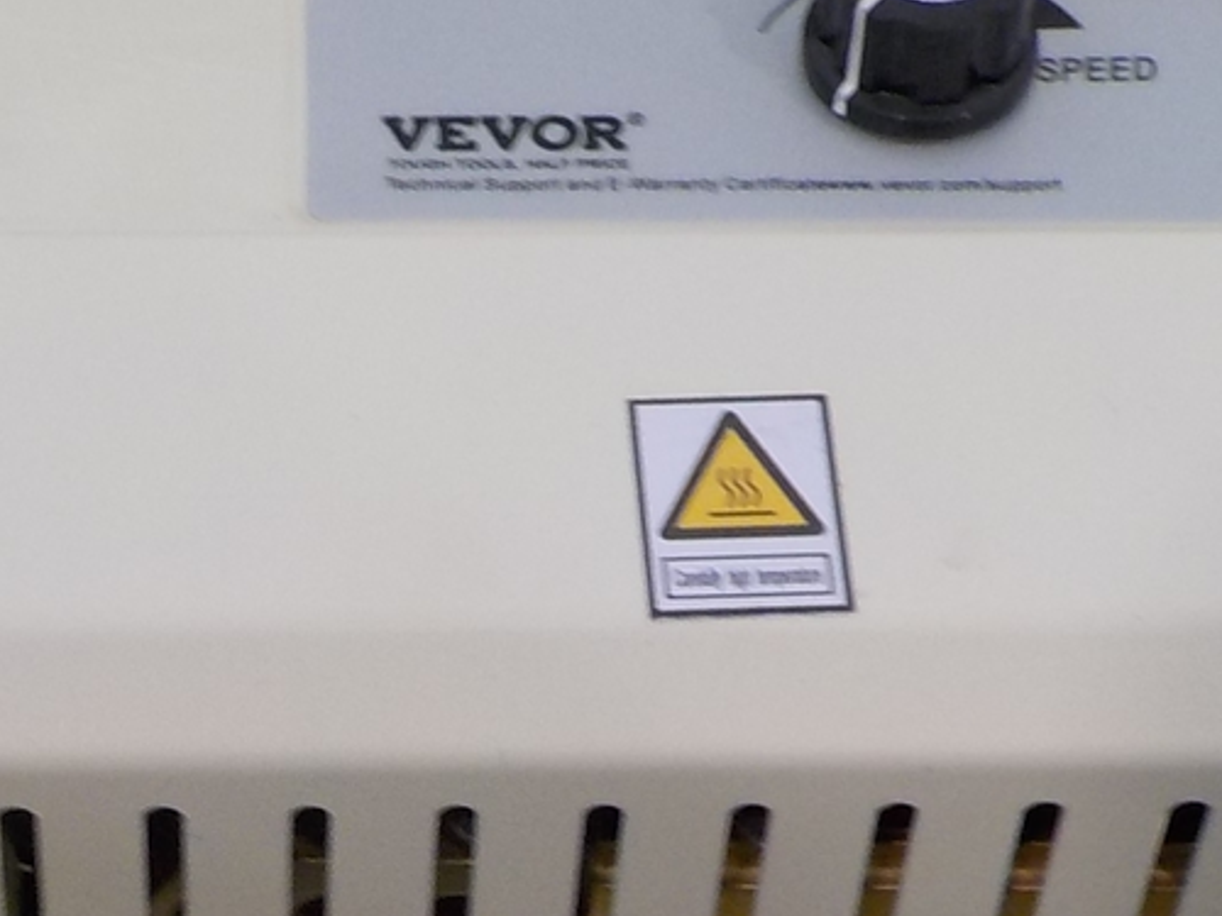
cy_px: 921
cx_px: 266
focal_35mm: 120
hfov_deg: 16.3
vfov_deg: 12.2
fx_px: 4236
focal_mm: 4.1
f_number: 3.3
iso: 125
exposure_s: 1/40
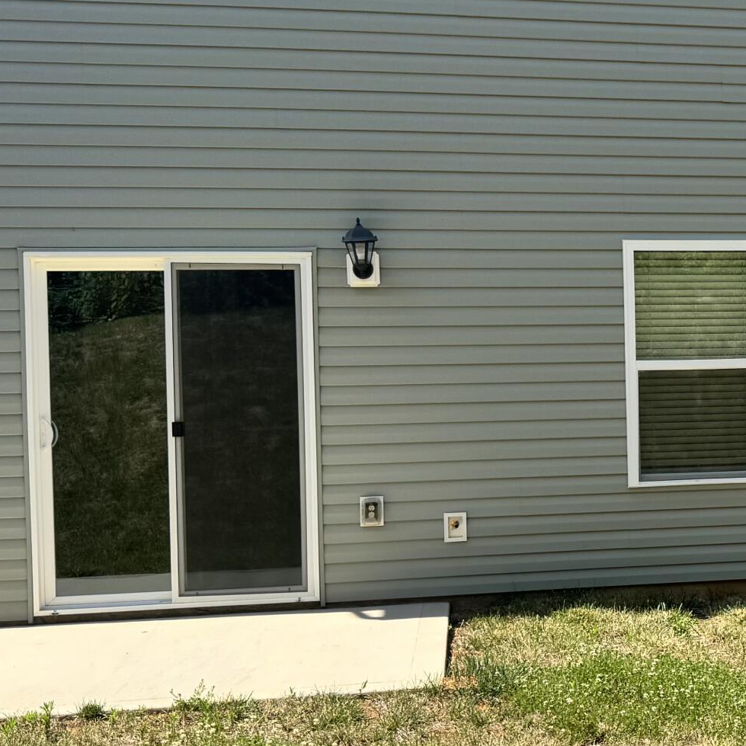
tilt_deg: -2.2
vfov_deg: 26.5
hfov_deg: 24.5
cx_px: 847
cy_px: 391
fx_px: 1585
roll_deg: +0.7
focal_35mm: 65
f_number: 1.78
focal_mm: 6.76
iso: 80
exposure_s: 1/2174
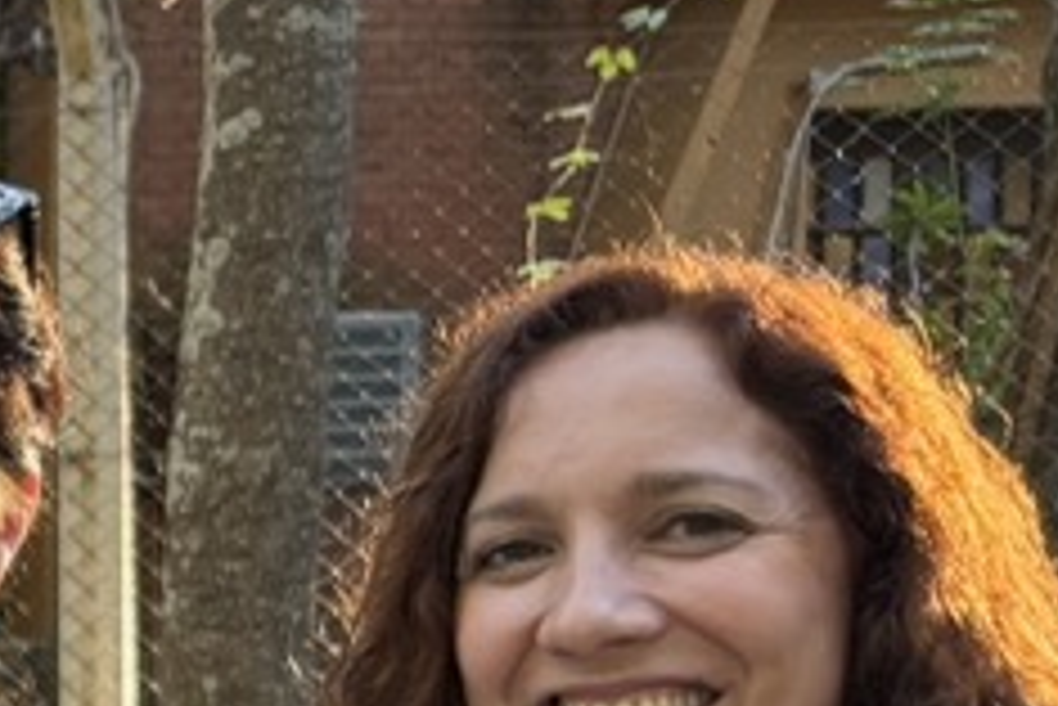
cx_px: -1495
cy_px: 940
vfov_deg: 9.9
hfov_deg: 12.1
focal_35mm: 136
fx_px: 3999
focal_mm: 6.76
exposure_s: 1/121
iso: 160
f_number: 1.78
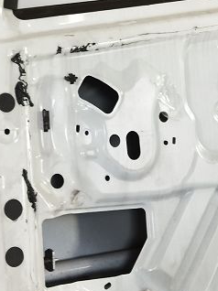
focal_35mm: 102
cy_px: 106
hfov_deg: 14.5
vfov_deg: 19.2
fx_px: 858
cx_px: 80
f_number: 1.79
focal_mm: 4.71
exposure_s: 1/50
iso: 209
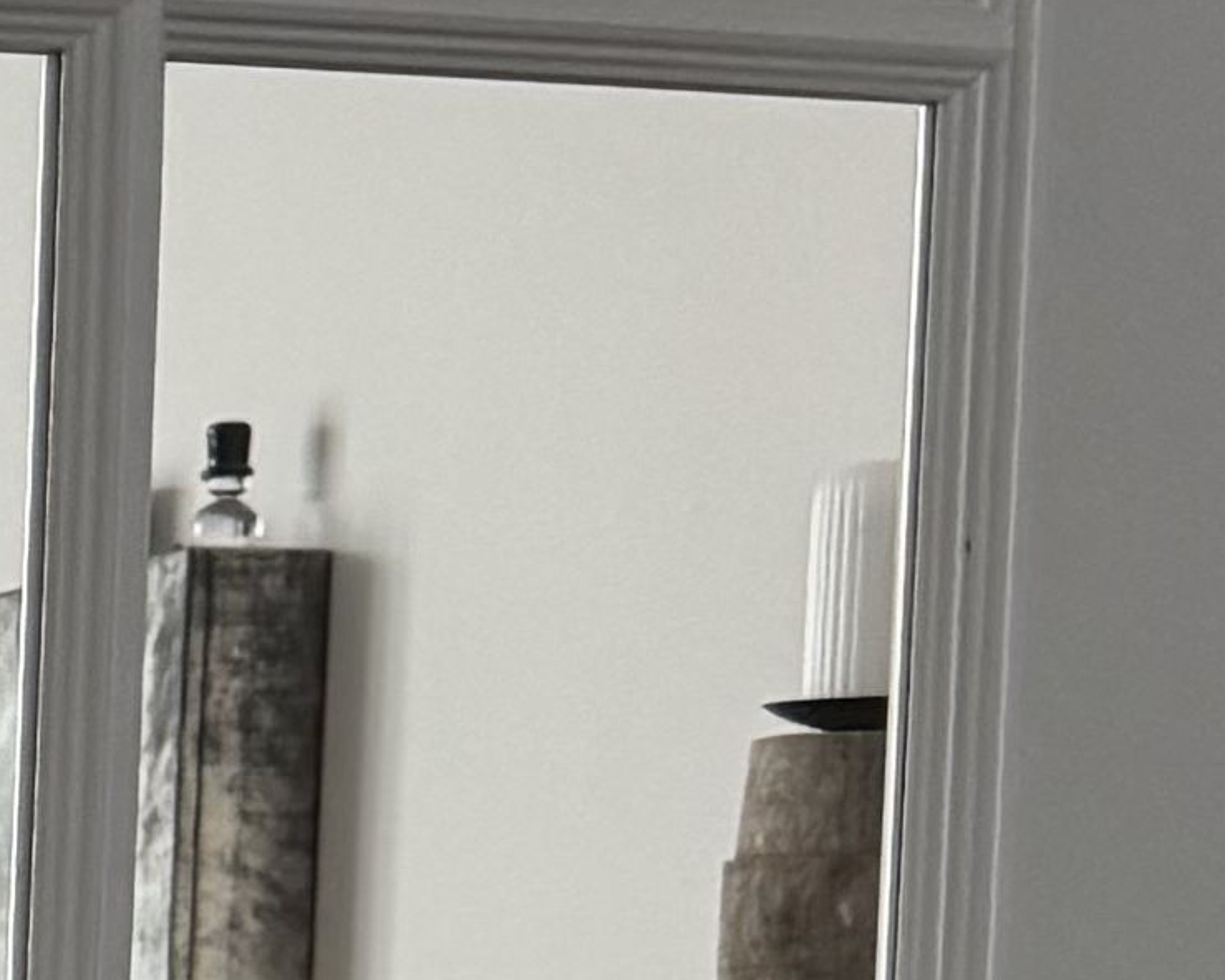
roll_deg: -0.1
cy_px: 2275
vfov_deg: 8.0
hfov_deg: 9.4
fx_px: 6561
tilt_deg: -6.4
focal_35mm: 181
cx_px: -1823
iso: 200
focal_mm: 6.76
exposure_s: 1/121
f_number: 1.78
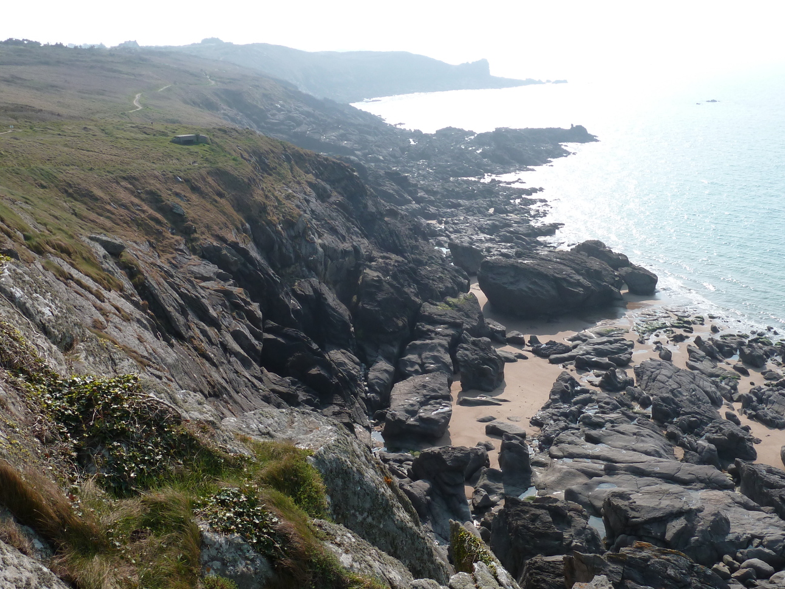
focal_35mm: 31
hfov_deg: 58.3
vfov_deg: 45.4
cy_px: 321
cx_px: 418
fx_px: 703
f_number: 4.5
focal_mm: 4.1
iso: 80
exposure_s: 1/400
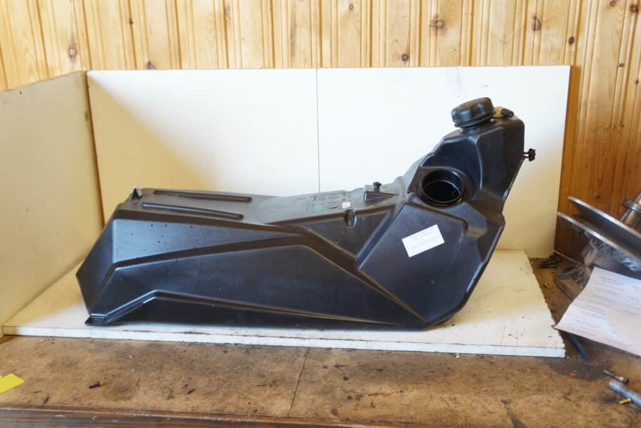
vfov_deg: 35.5
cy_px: 214
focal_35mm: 38
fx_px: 668
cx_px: 320
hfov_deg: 51.3
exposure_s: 1/60
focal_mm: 25
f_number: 4
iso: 800
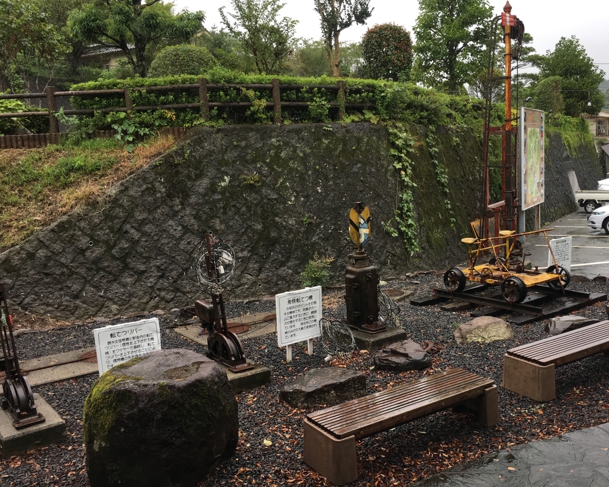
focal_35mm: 33
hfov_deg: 54.0
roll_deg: +3.8
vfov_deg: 44.5
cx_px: 355
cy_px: 263
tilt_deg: -9.8
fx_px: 595
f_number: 2.2
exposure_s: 1/120
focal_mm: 4.15
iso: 40
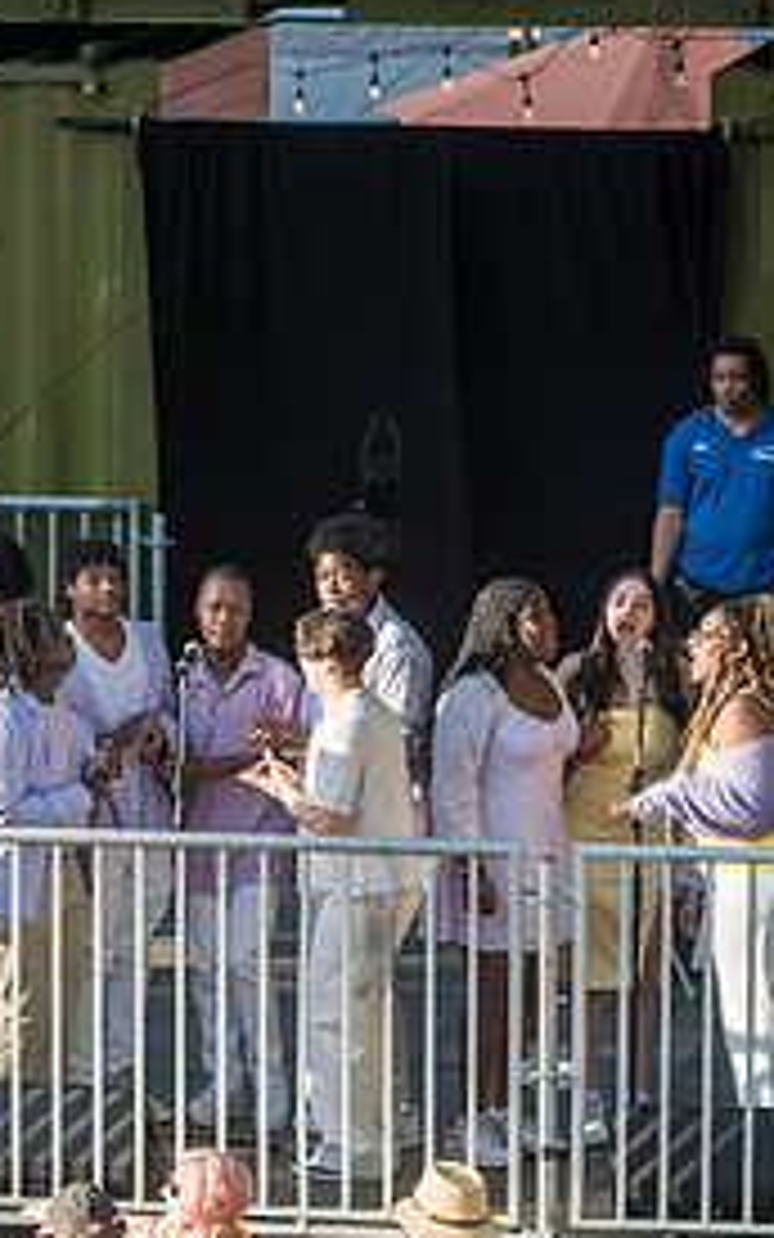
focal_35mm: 271
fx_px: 9142
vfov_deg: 7.7
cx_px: -202
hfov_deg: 4.8
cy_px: 700
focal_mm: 125
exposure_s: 1/1000
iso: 500
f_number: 3.5
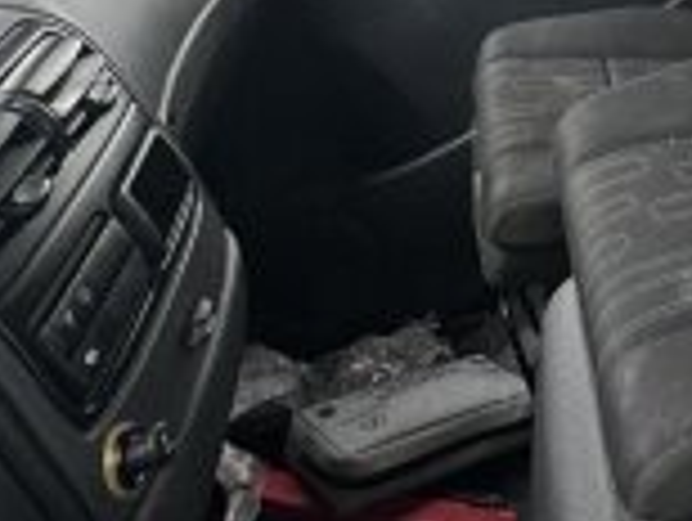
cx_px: 732
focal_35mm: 58
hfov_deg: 30.2
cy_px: -337
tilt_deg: +0.8
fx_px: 1161
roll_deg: -0.8
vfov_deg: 20.3
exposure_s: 1/99
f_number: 2.2
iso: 50
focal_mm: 2.22
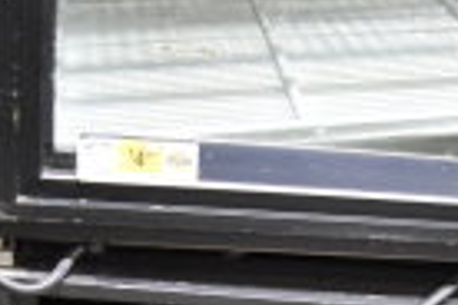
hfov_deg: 14.8
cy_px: 502
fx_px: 1514
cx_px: 843
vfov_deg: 10.9
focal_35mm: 119
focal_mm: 18
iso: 1100
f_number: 3.5
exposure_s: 1/30
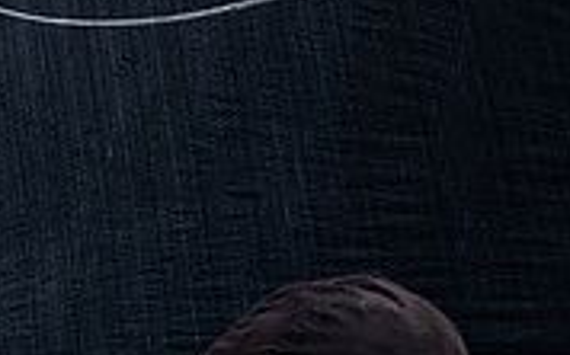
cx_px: -421
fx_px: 1413
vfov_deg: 13.6
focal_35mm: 91
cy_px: 508
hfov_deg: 18.5
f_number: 6.3
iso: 200
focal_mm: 24
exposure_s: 1/1600
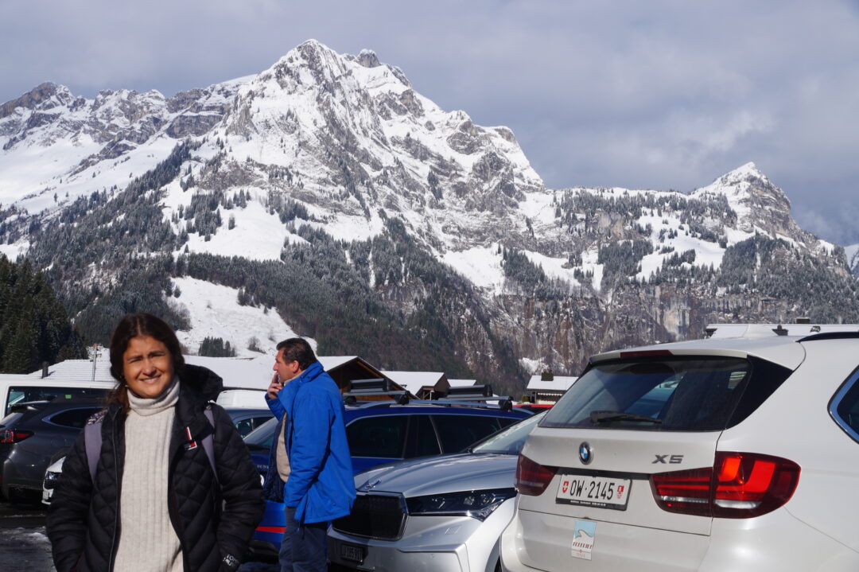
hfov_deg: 37.9
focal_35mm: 52
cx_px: 430
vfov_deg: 25.7
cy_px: 286
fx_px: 1252
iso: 100
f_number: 11
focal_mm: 35
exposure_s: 1/400
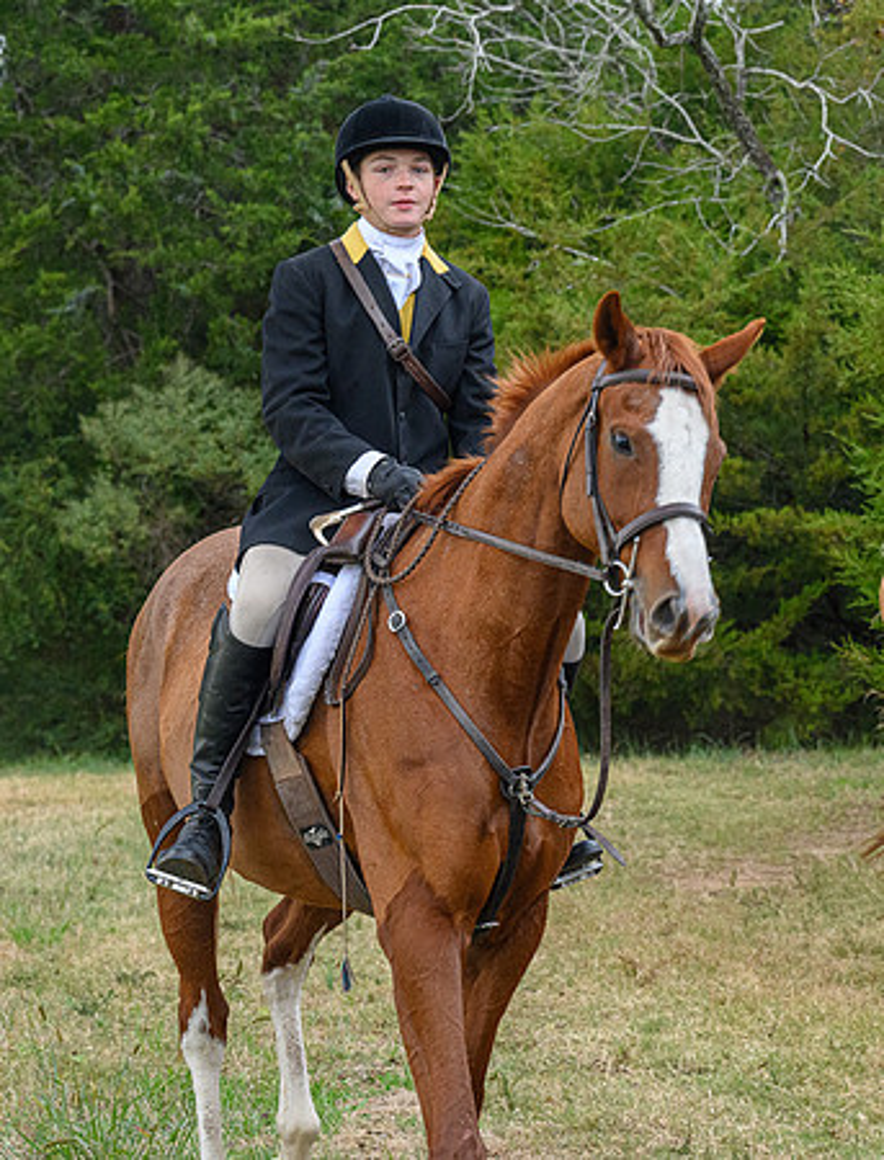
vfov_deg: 17.8
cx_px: 685
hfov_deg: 13.5
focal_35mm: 110
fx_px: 3712
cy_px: 570
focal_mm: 70
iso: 2000
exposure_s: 1/200
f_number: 5.6
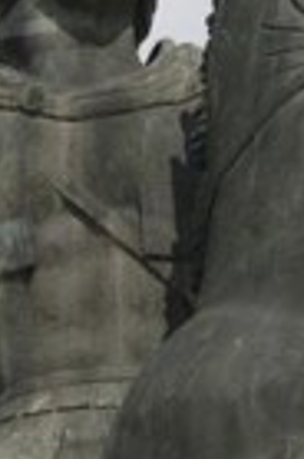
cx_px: 208
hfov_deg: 3.4
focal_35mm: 403
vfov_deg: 5.1
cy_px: 489
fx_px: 5130
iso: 100
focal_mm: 70
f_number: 6.3
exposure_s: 1/800
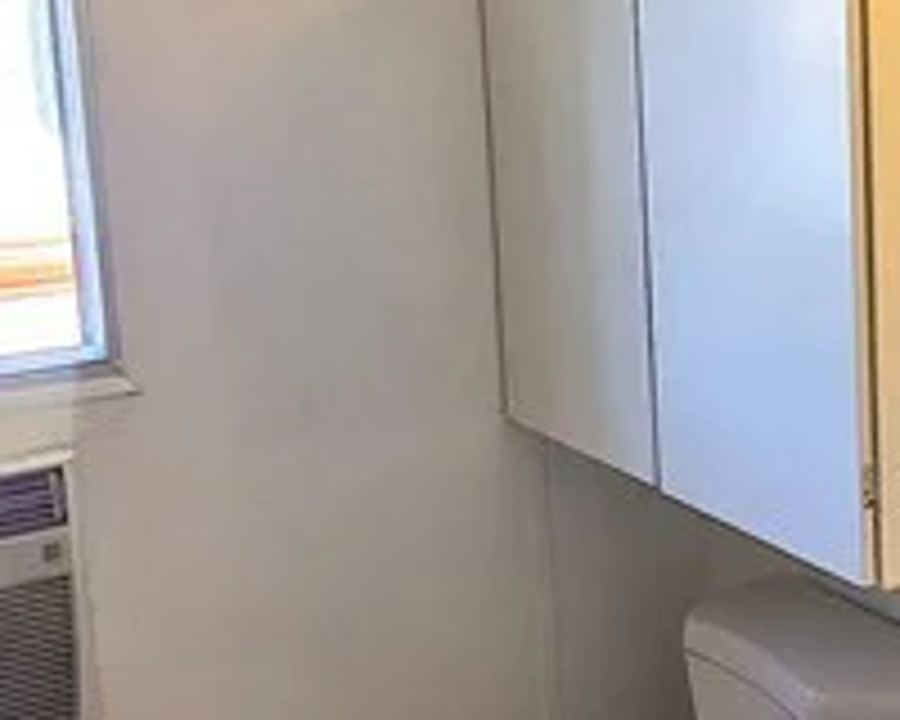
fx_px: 1731
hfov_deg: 28.3
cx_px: 756
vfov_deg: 23.5
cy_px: 288
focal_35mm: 65
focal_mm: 1.7
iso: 32
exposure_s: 1/60
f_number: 2.2
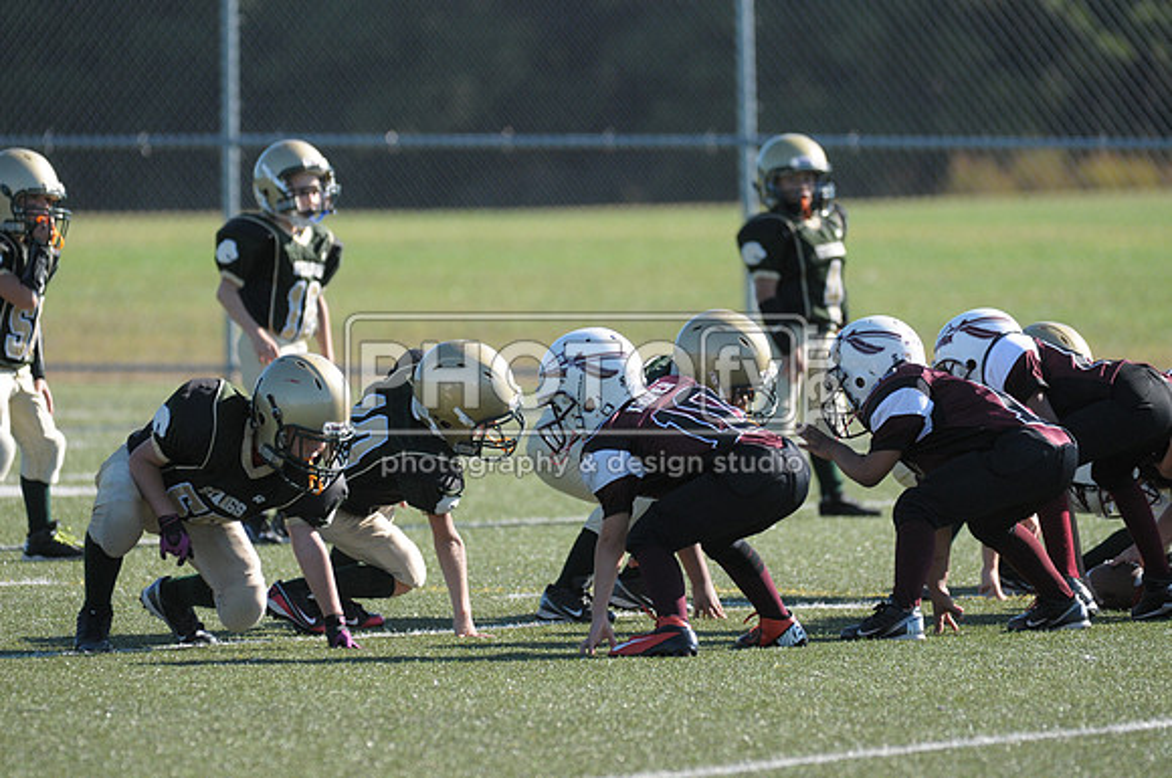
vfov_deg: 3.4
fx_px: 13167
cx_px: 586
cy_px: 389
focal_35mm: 405
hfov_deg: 5.1
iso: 640
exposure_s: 1/2500
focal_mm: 270
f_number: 4
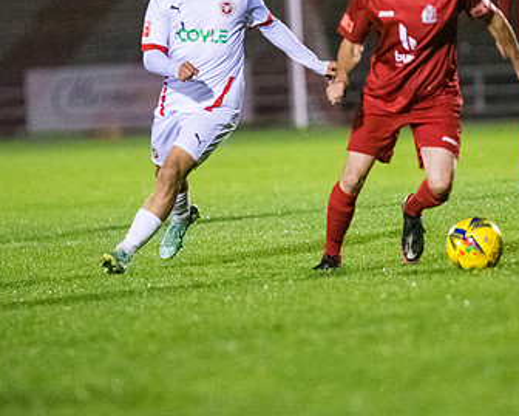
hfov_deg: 4.1
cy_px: 133
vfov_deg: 3.3
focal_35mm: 471
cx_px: 336
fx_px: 7237
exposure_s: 1/1250
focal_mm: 250
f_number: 2.8
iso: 10000
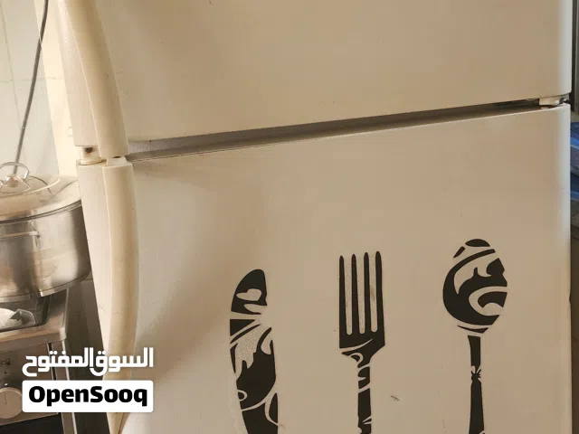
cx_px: 290
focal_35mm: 23
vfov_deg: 58.9
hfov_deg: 73.9
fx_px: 385
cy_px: 217
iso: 500
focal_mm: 6.4
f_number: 1.8
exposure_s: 1/101
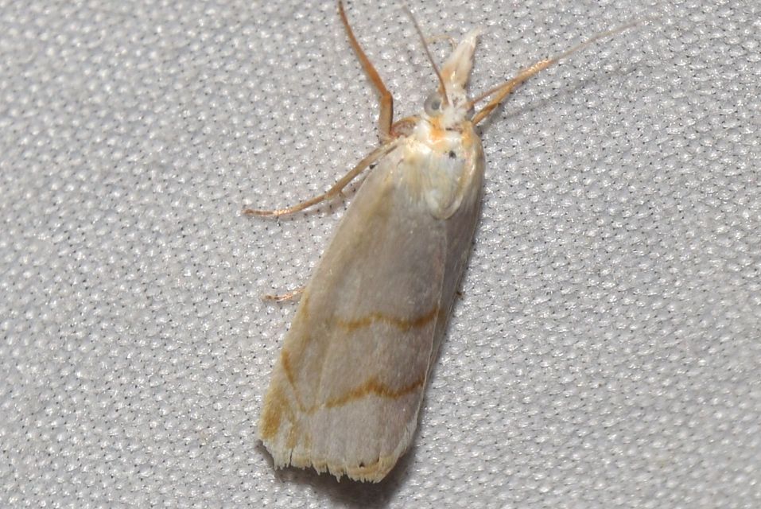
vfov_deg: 6.6
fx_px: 4443
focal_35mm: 210
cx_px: 380
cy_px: 254
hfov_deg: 9.8
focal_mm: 140
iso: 100
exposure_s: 1/160
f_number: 13
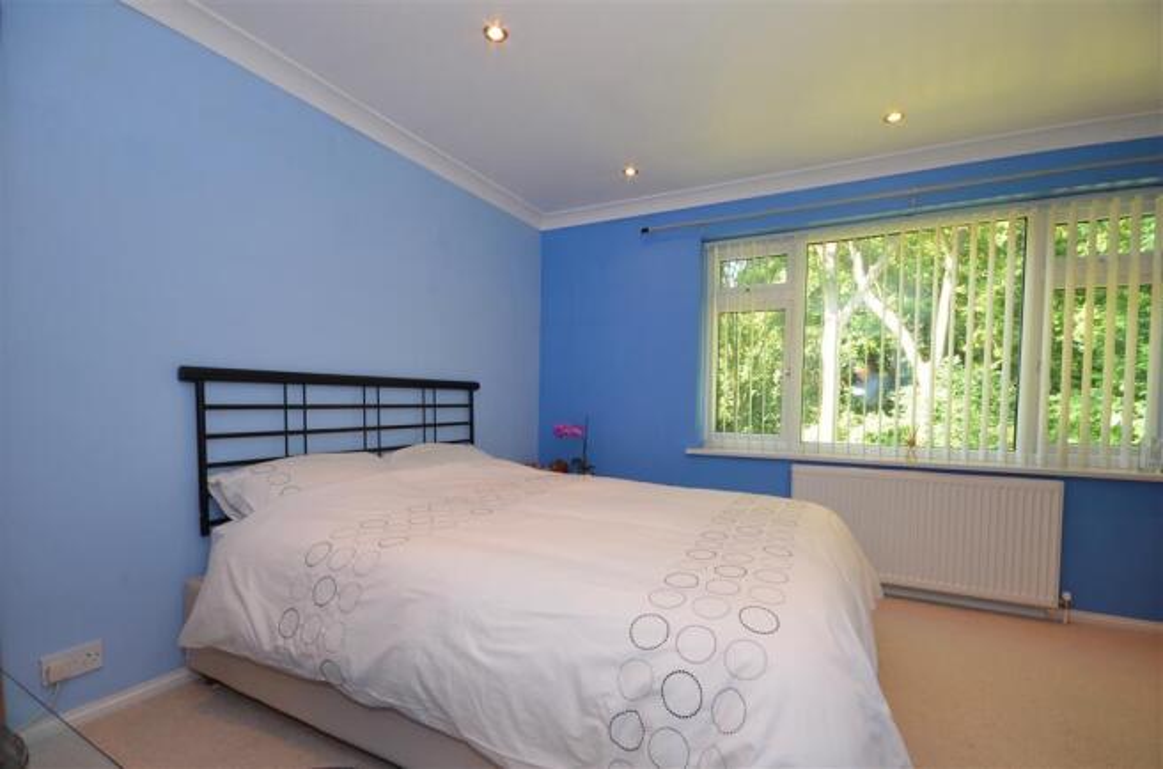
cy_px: 384
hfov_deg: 100.5
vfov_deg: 77.0
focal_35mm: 15
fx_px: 483
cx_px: 582
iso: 200
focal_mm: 10
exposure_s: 1/5
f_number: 11
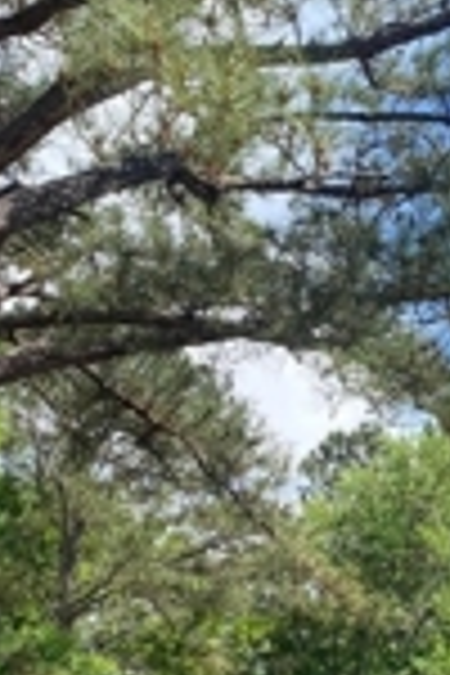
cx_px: 378
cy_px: 500
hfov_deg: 18.7
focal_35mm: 72
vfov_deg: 27.7
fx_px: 1350
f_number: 1.8
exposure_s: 1/858
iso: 32
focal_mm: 4.25
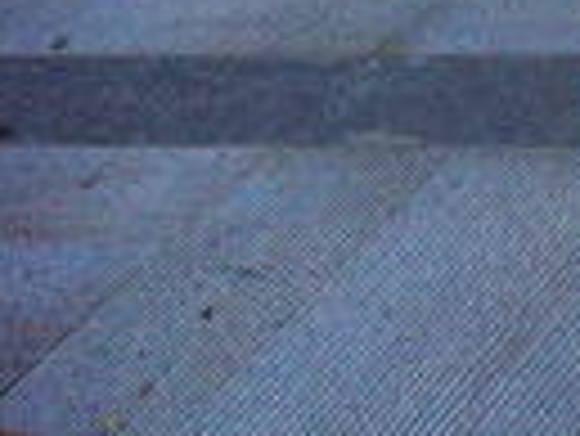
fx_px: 3639
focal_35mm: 217
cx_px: 1722
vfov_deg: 6.5
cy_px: -656
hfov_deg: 7.9
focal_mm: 3.85
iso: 80
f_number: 2.8
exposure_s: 1/211
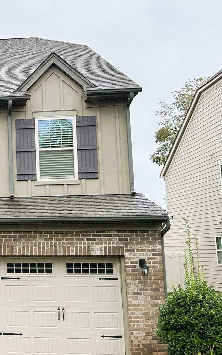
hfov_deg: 20.3
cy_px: 192
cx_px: -117
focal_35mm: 54
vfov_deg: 37.5
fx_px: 523
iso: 40
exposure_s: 1/192
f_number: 1.5
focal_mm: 5.7
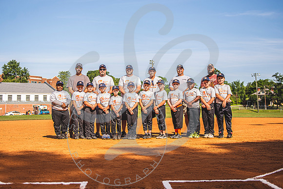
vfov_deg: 29.9
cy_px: 74
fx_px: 352
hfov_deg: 43.8
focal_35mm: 45
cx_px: 130
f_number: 5.6
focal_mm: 35
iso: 100
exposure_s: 1/1250
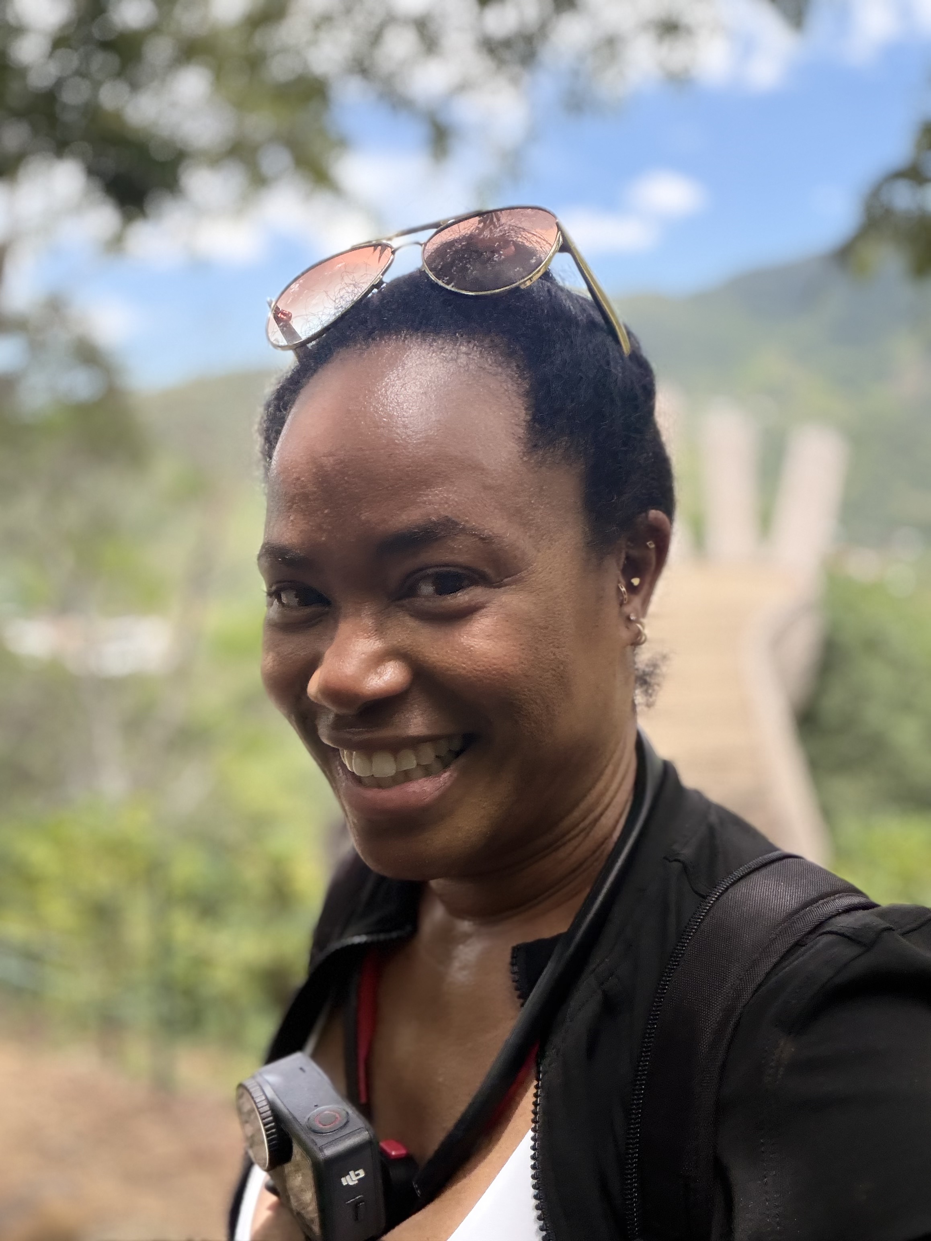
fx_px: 1076
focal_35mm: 30
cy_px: 620
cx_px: 466
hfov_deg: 46.8
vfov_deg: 60.0
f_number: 1.9
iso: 80
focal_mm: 2.71
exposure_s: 1/189
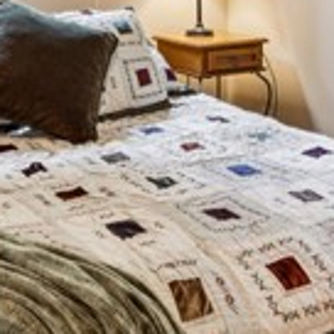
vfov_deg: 20.6
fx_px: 860
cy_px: -61
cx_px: 130
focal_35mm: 79
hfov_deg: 21.9
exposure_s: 2
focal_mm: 19.7
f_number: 13
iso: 100
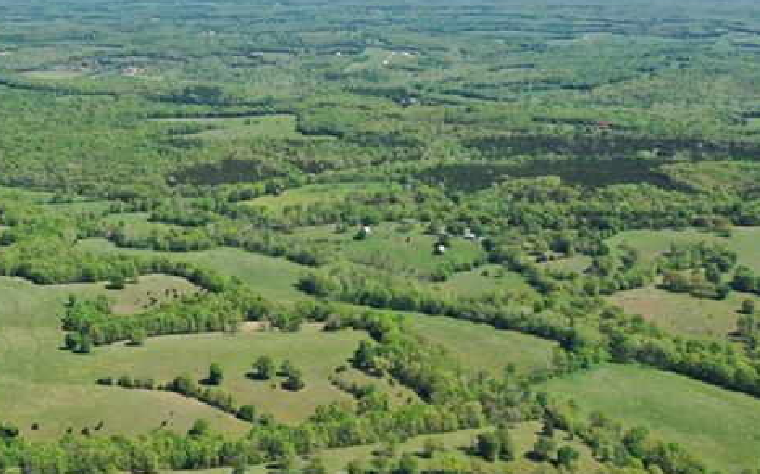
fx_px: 1284
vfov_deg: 20.9
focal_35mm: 62
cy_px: 232
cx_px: 263
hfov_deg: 32.7
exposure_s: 1/800
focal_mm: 10.26
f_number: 4
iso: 100
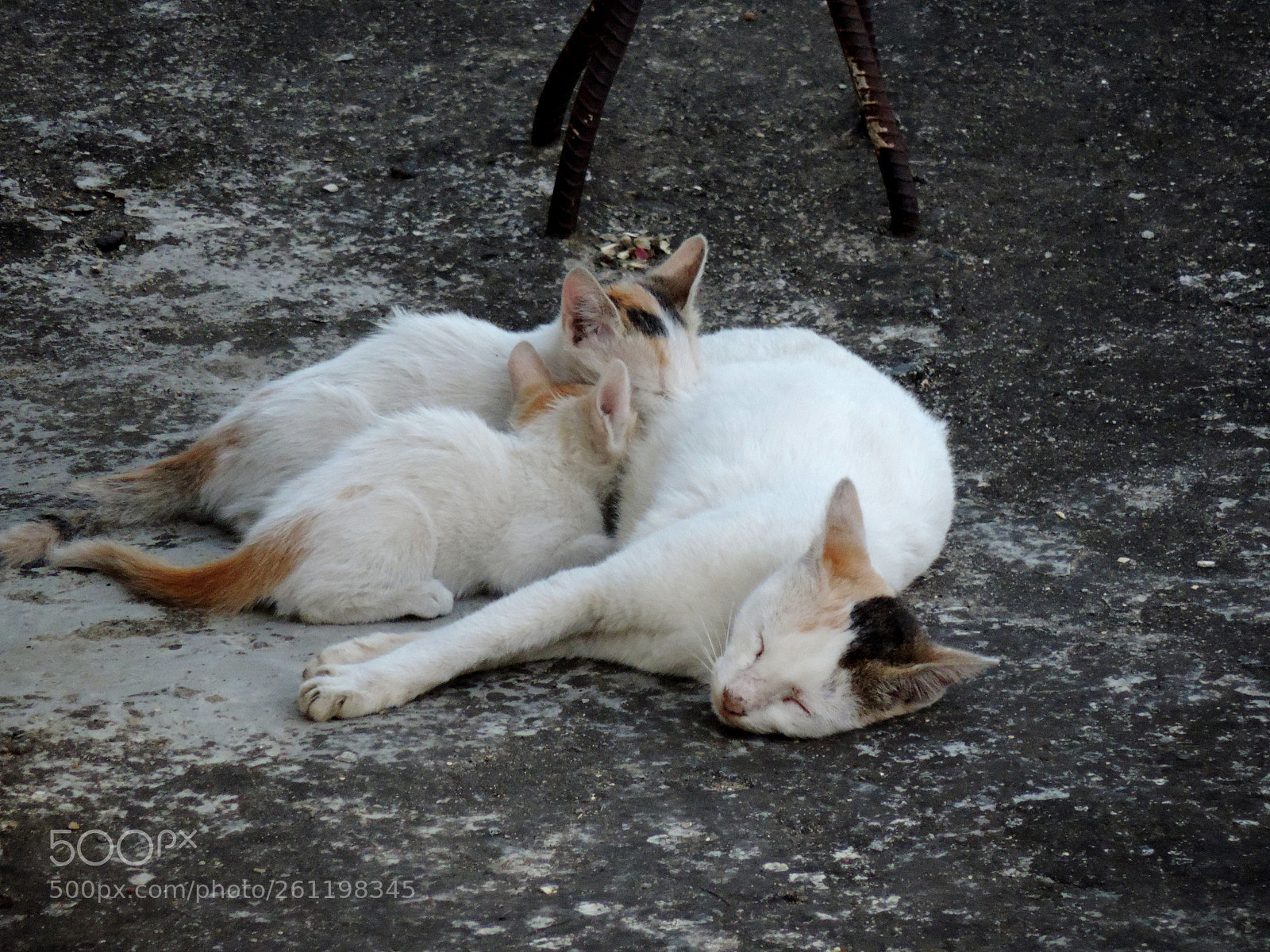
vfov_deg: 1.5
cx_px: 635
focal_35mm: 1000
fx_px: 36688
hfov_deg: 2.0
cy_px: 476
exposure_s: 1/60
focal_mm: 180
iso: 800
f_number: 5.9
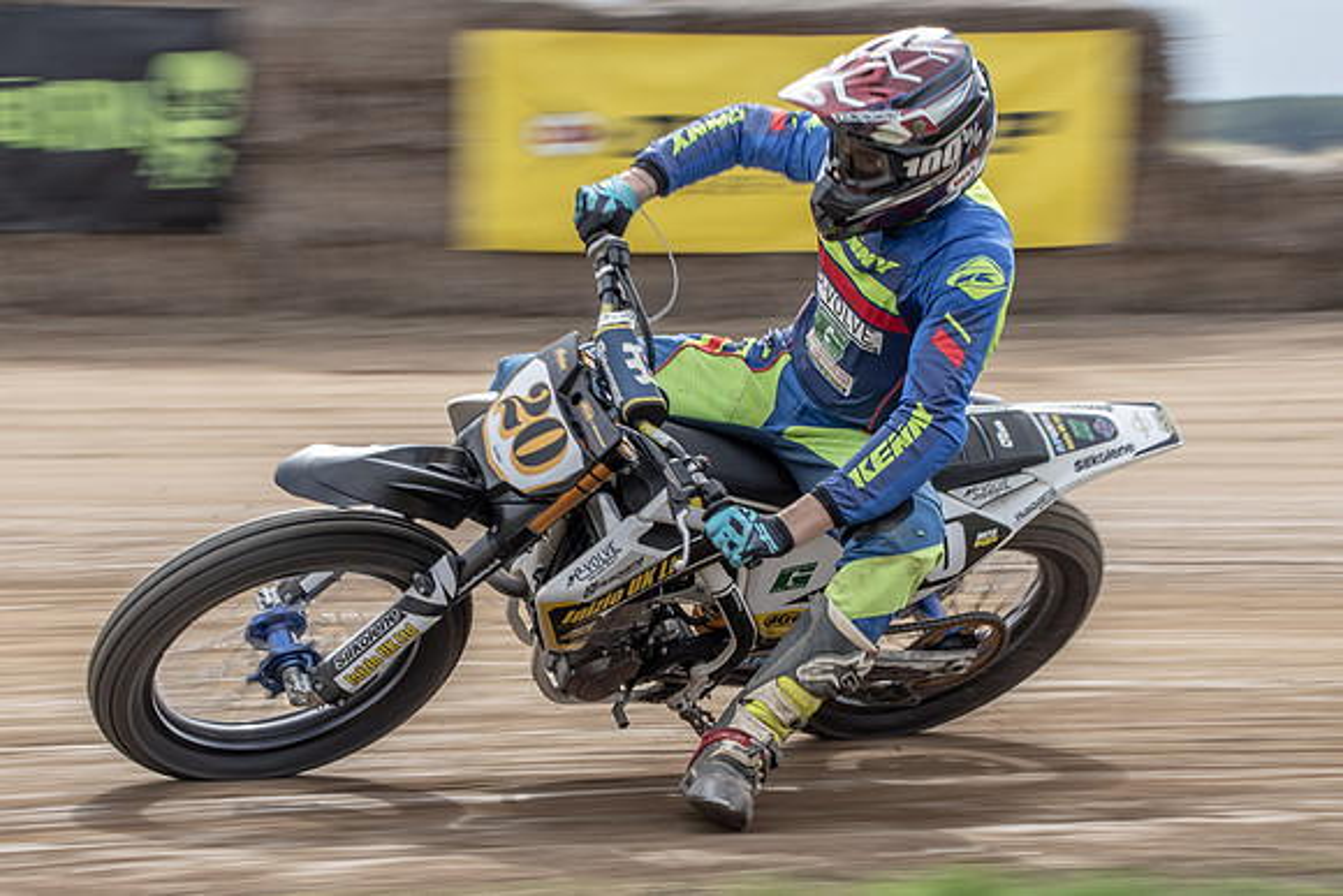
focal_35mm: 145
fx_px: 5394
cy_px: 407
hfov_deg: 14.2
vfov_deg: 9.5
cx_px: 608
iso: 125
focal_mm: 78
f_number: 10
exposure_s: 1/125
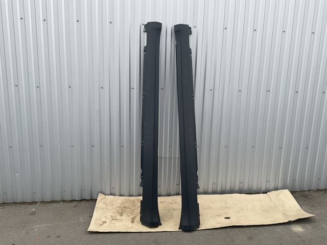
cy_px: 122
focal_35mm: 29
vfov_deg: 48.2
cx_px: 164
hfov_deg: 61.7
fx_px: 274
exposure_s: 1/415
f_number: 1.8
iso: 16
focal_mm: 3
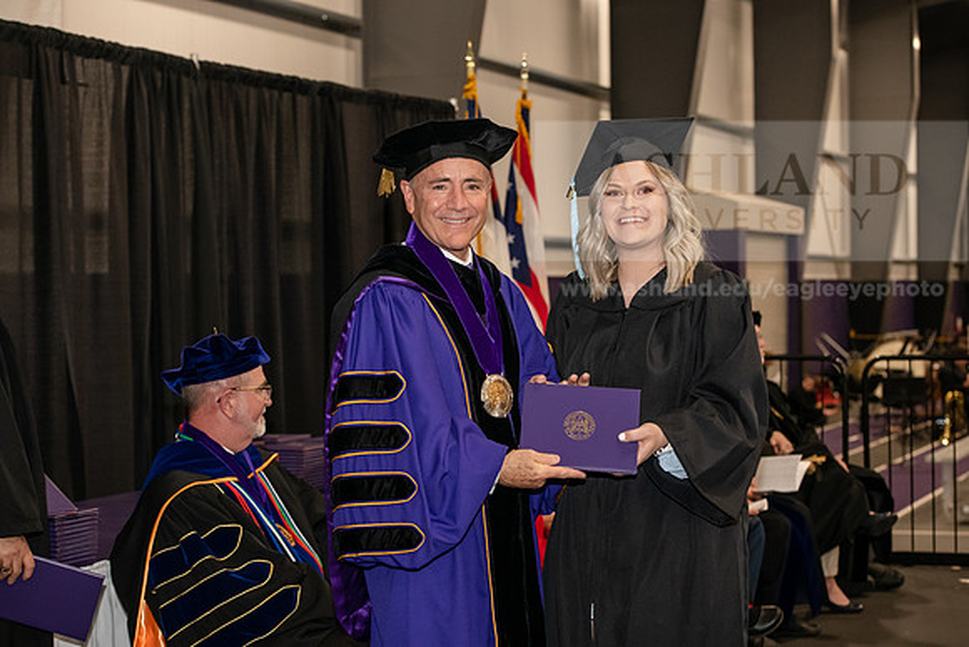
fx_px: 1885
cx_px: 484
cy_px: 324
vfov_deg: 19.5
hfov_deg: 28.8
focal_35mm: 70
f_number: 5
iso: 2500
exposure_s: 1/200
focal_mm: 70
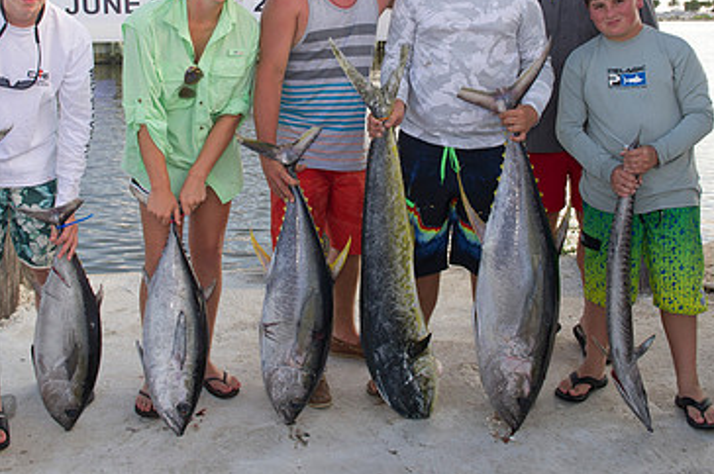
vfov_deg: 30.4
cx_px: 345
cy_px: 100
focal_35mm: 43
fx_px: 852
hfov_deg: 45.5
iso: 400
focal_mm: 27
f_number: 8
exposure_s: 1/250
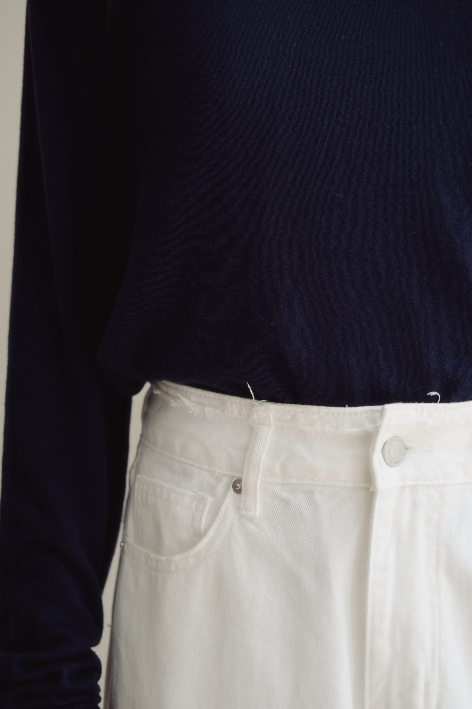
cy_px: 354
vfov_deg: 37.5
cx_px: 236
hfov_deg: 25.5
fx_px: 1042
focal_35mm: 53
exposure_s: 1/90
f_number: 2.5
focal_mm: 35
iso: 320
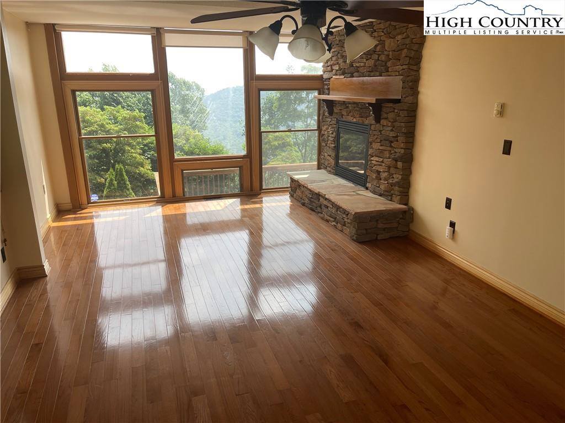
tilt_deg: -16.3
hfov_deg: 67.3
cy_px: 212
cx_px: 282
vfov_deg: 53.1
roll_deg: +0.1
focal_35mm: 26
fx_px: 424
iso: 32
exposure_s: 1/786
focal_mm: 5.1
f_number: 1.6
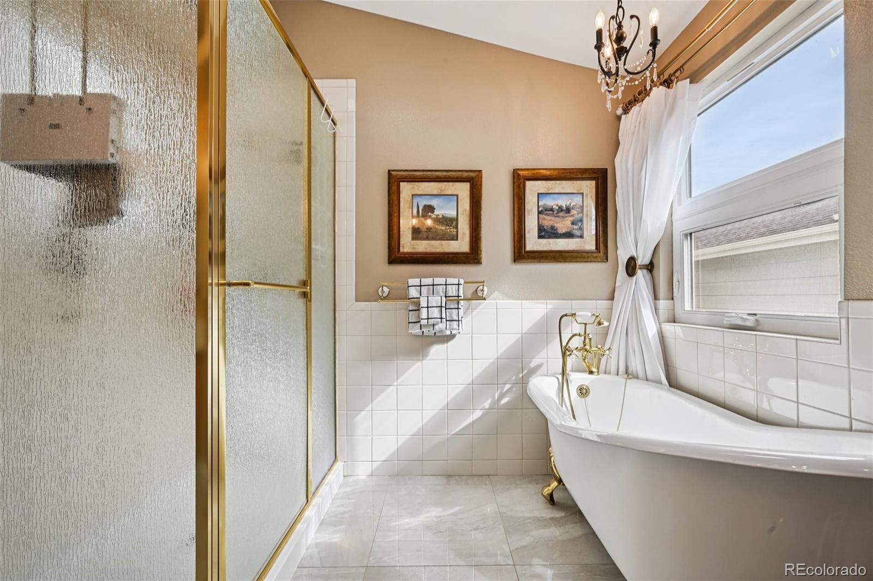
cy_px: 290
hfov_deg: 104.3
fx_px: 339
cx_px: 436
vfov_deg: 81.2
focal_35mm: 14
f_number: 11
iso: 72
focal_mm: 14
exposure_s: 1/15
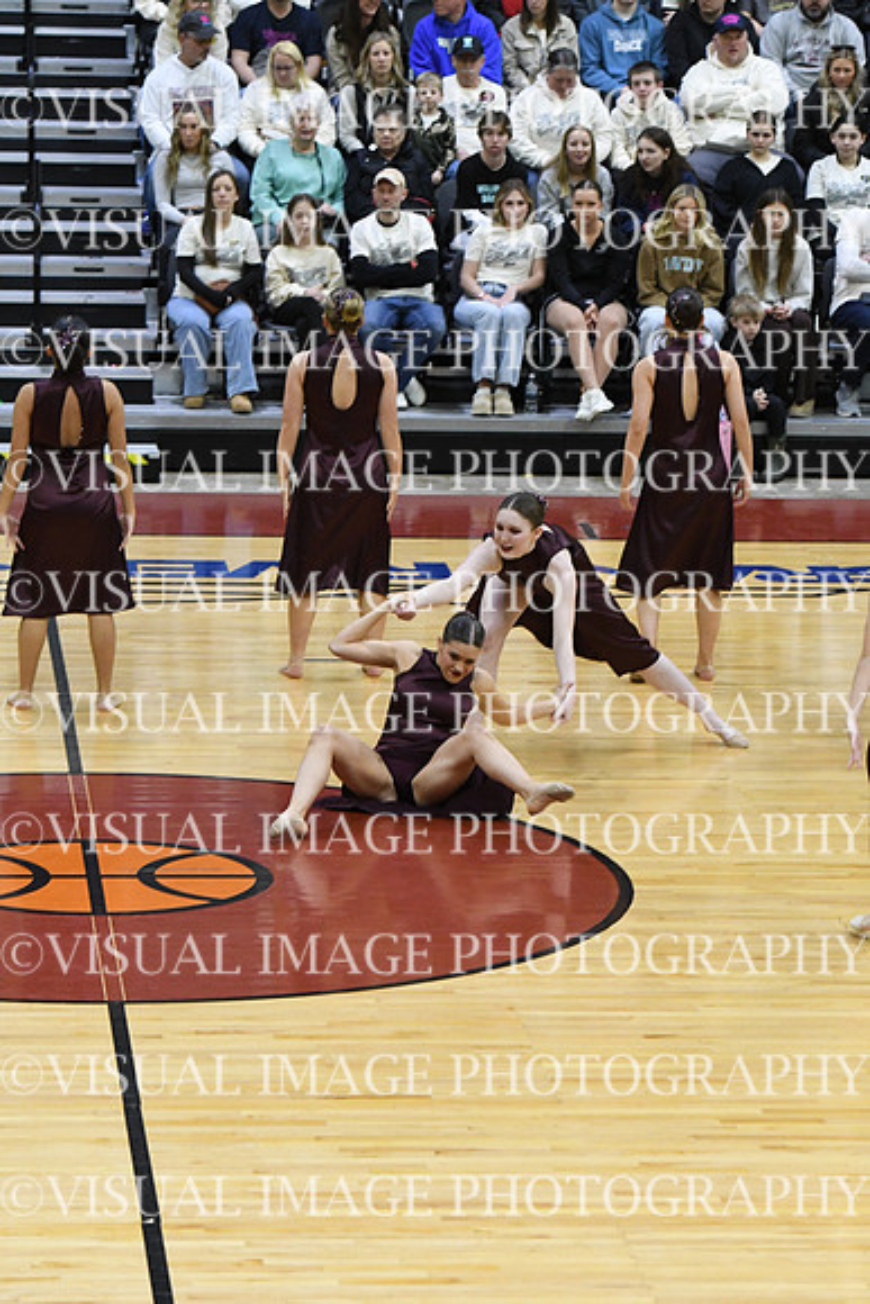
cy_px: 652
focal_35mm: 147
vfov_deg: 14.0
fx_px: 5325
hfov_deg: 9.3
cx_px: 435
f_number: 3.5
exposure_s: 1/400
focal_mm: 98
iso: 4000
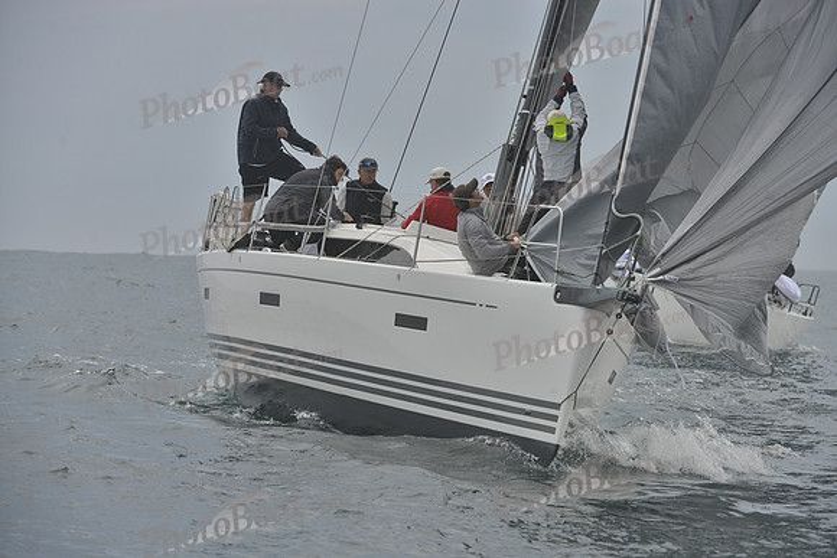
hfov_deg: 9.4
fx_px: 5116
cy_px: 279
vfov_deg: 6.2
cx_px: 418
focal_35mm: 220
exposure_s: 1/800
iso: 280
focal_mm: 220
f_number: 7.1
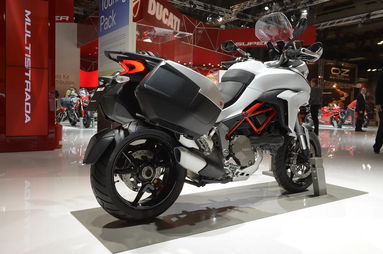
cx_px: 192
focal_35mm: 32
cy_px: 127
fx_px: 340
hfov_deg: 58.8
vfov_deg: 41.0
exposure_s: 1/160
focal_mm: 32
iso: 800
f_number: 8
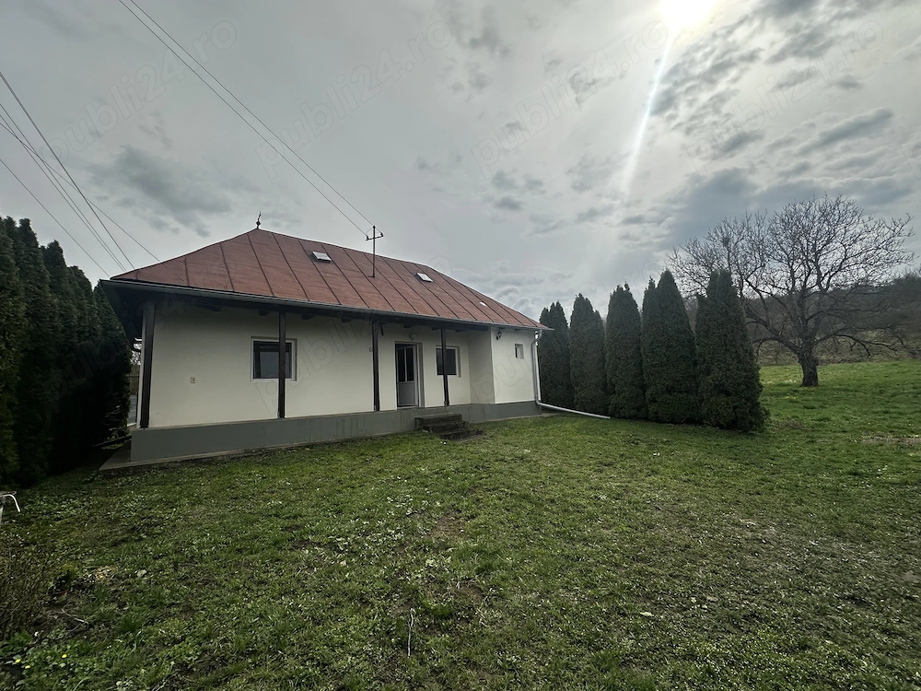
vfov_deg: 85.7
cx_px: 460
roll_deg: +3.0
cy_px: 346
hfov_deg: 102.1
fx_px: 372
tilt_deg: +6.6
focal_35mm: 14
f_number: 2.2
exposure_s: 1/2882
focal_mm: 2.22
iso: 40
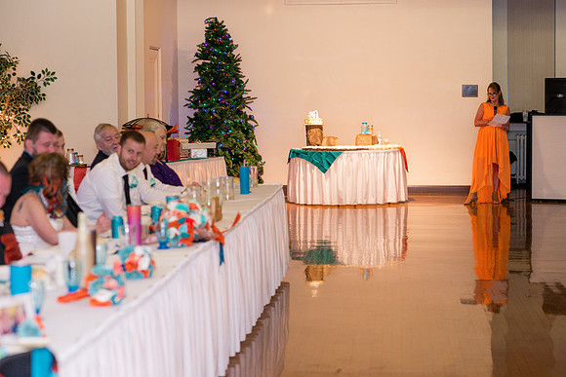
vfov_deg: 16.1
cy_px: 188
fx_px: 1337
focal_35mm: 85
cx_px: 283
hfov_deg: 23.9
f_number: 3.2
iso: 640
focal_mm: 85
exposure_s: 1/100
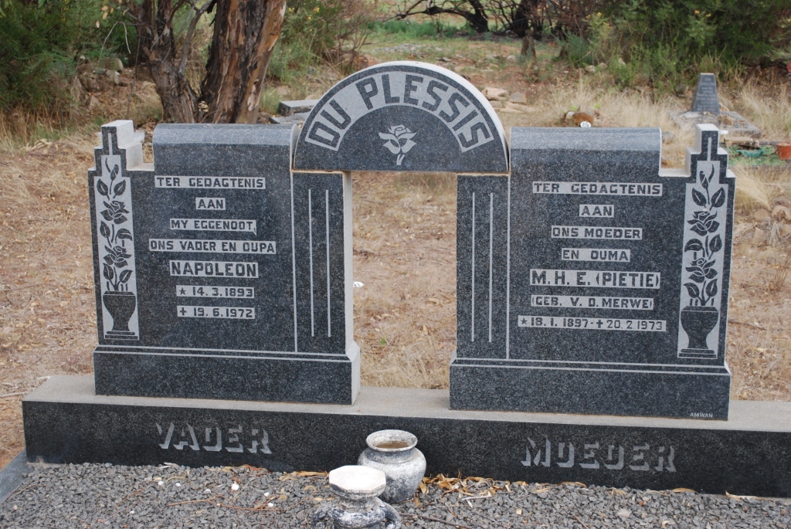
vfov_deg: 25.8
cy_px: 264
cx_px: 396
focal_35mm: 52
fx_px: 1155
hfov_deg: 37.8
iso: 200
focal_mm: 35
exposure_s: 1/125
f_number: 5.3
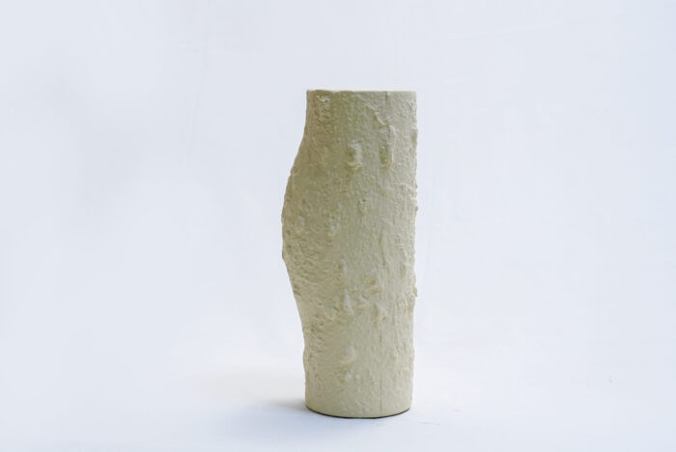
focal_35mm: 70
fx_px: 1315
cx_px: 338
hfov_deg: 28.8
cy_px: 226
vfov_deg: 19.5
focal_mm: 70
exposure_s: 1/125
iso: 3200
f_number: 13
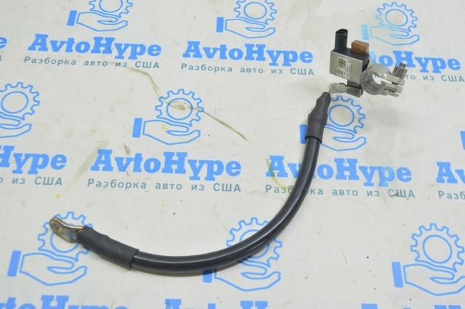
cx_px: 232
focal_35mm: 38
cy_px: 154
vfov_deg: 35.4
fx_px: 484
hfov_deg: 51.3
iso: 400
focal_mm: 25
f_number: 5.6
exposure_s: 1/20
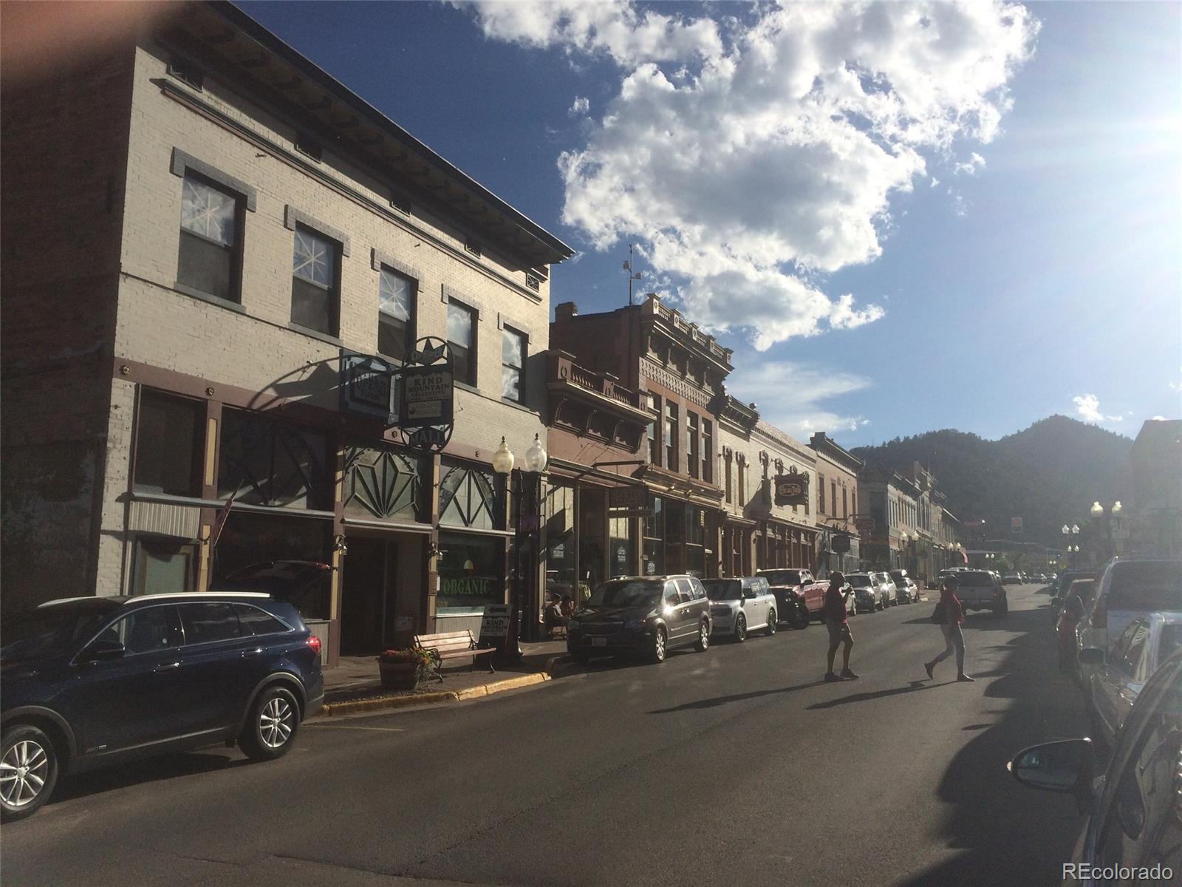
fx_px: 990
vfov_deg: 48.2
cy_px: 444
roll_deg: +1.3
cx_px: 591
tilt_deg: +6.8
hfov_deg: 61.7
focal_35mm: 29
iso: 40
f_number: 2.2
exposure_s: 1/6849
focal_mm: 4.15
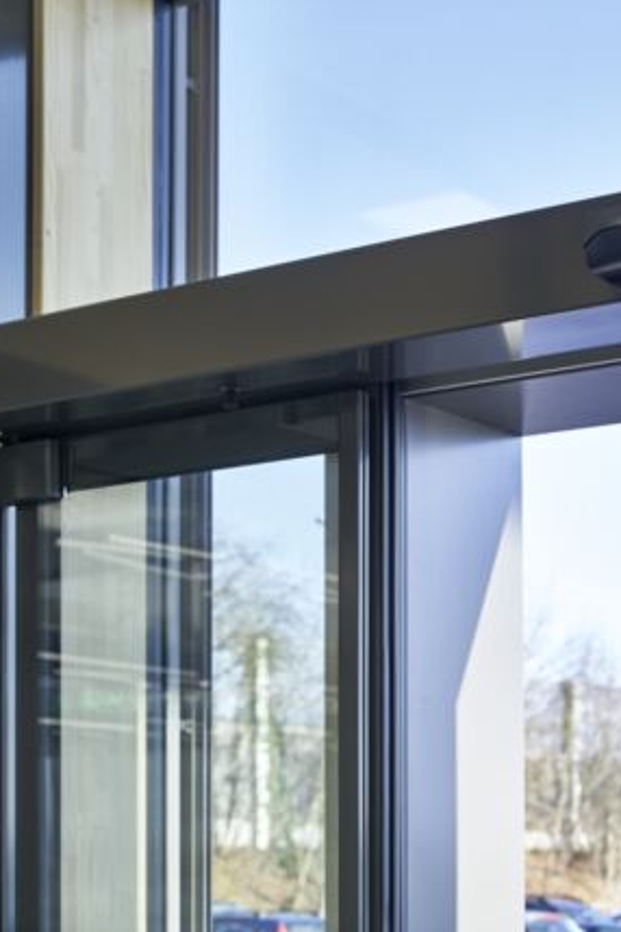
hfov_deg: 17.8
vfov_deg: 26.7
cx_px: 473
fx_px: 1966
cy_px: 468
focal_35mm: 76
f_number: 8
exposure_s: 1/30
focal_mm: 50
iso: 100
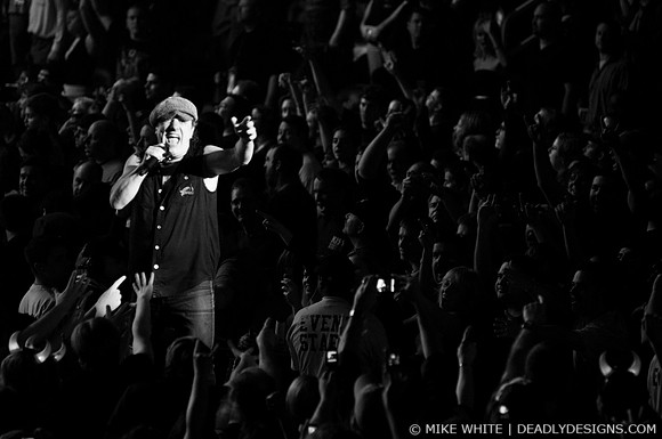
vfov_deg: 4.6
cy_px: 220
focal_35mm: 300
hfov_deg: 6.9
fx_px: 5509
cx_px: 331
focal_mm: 200
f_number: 4
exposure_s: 1/160
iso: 800
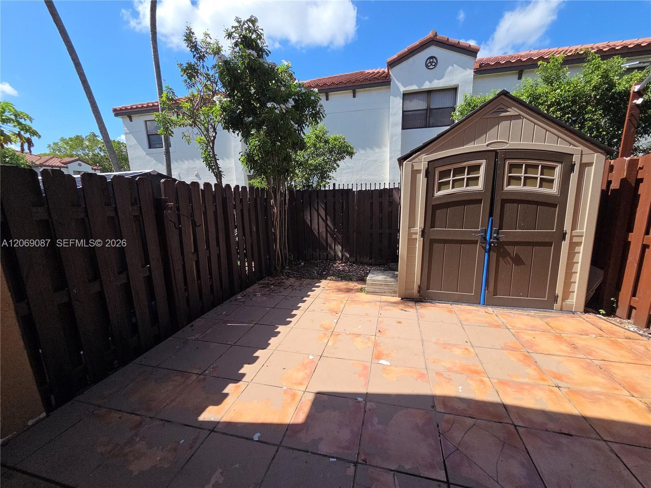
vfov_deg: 89.9
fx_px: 244
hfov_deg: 106.2
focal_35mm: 13
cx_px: 326
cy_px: 244
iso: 50
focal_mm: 2.2
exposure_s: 1/1597
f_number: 2.2
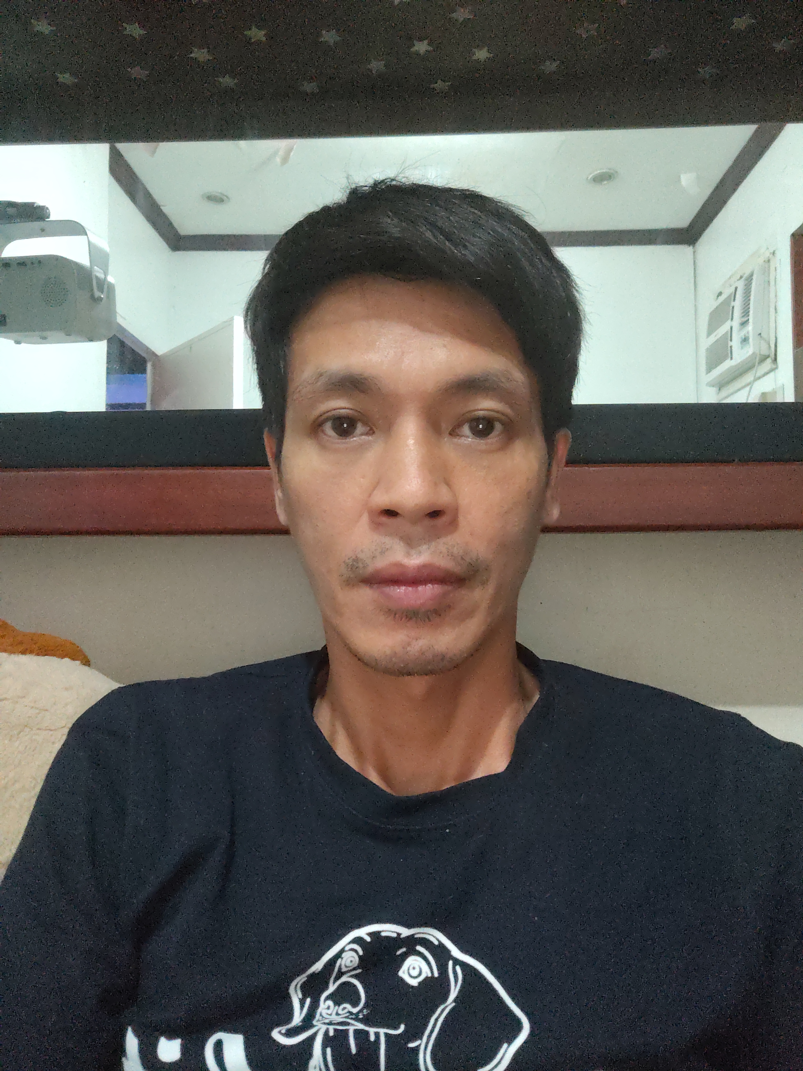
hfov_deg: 56.8
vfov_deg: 71.6
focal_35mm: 24
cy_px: 536
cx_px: 402
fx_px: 742
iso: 832
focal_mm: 3.25
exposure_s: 1/20
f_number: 2.45
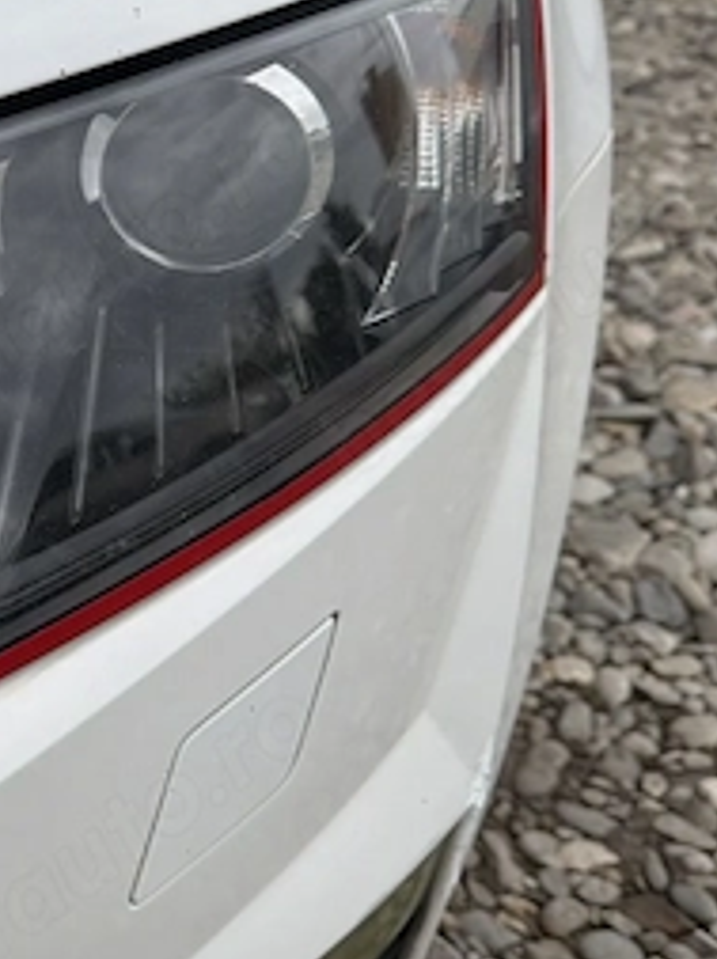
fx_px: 1578
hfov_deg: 23.4
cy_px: 341
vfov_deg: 33.6
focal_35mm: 57
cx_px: -140
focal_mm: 6.76
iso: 80
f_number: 1.78
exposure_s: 1/2000
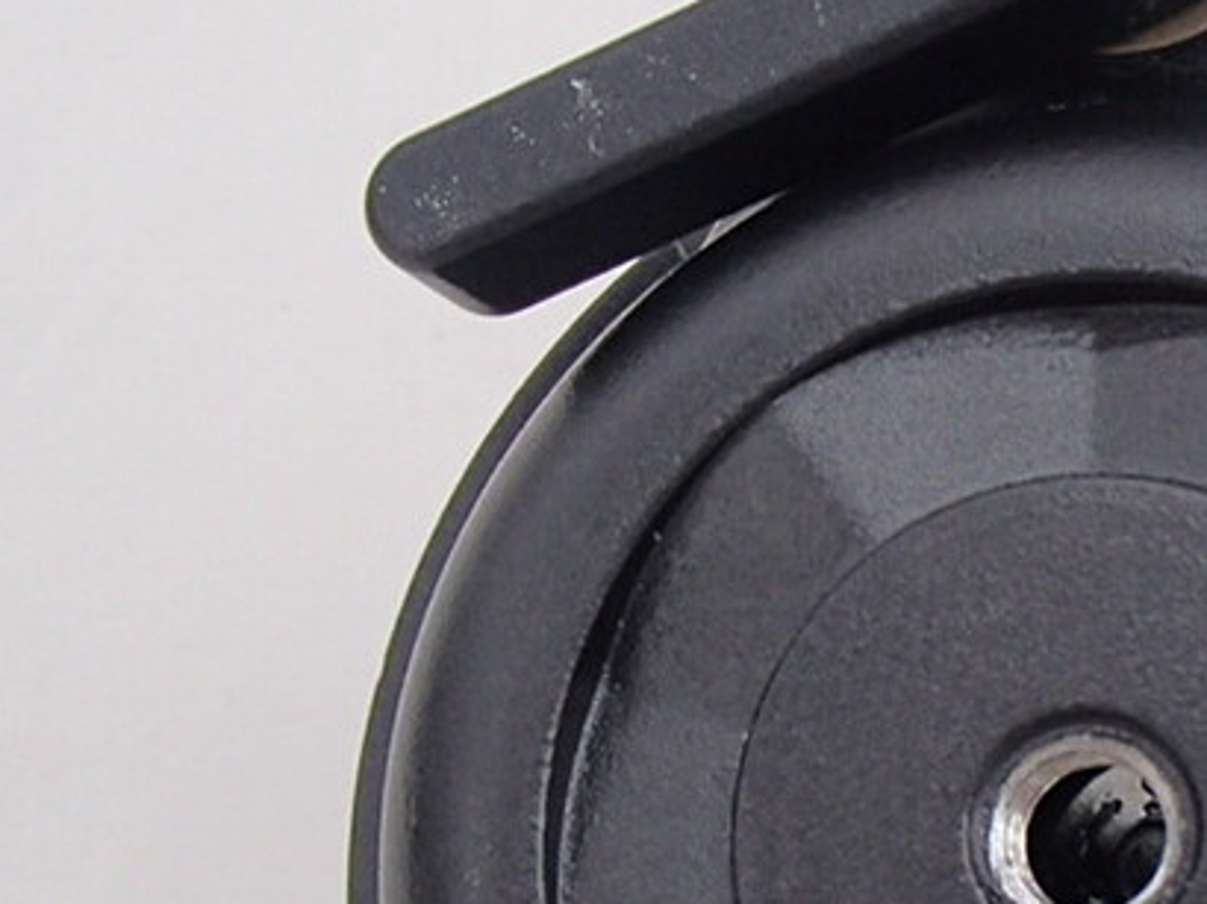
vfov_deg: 17.8
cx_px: 1069
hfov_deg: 23.3
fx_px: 2858
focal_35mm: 82
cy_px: 707
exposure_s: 1/60
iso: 200
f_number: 3.9
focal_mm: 5
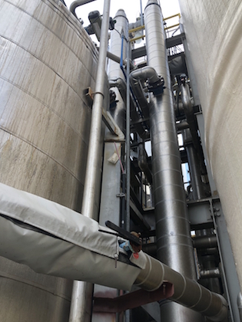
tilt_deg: +38.3
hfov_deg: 44.1
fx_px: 298
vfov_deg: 56.7
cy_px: 176
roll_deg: -1.3
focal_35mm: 32
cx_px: 131
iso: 20
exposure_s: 1/539
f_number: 1.8
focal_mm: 4
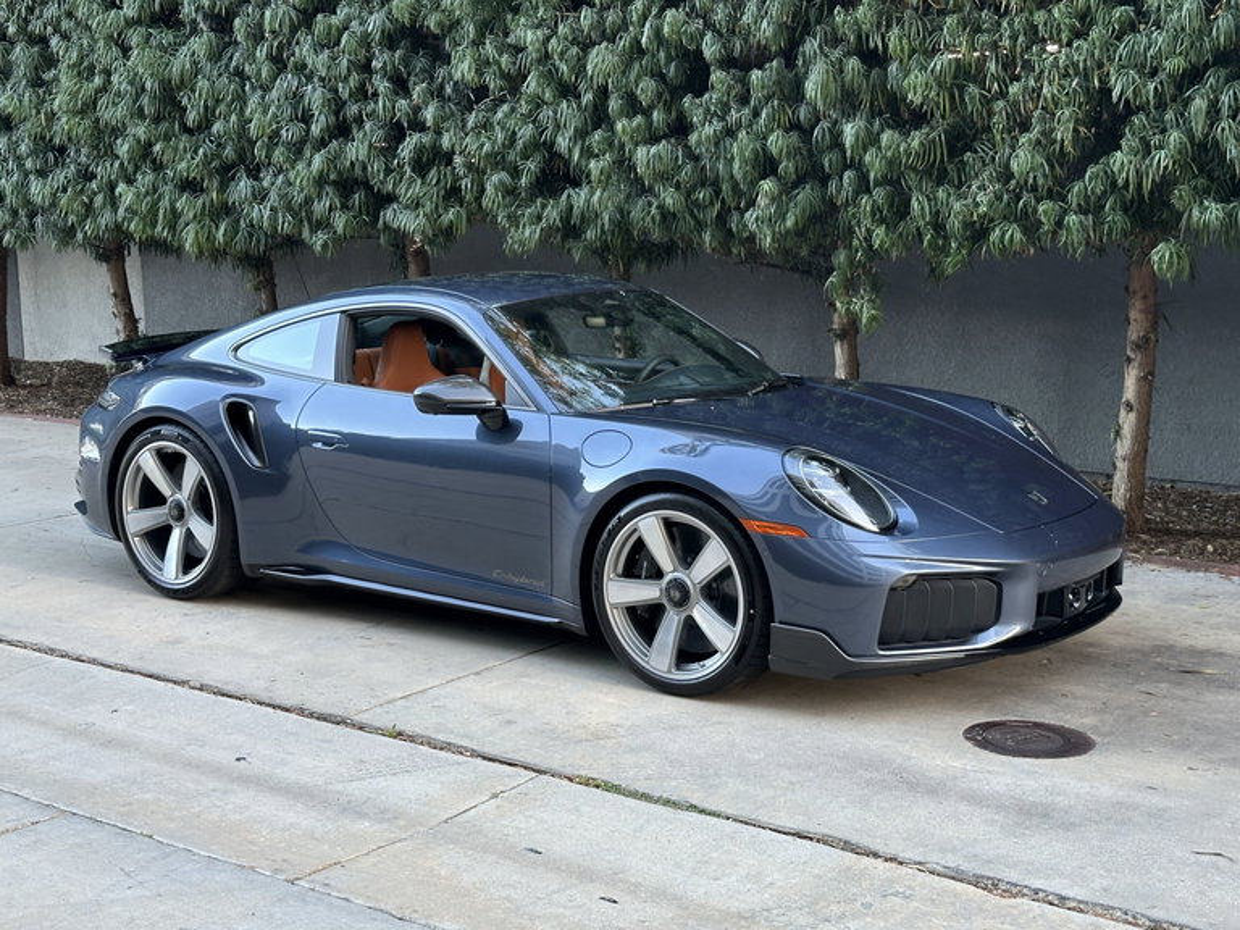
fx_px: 1719
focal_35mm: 48
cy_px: 465
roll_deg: +1.1
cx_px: 620
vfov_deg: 30.3
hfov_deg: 39.7
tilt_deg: -8.0
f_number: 1.78
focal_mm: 6.86
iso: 80
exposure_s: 1/81
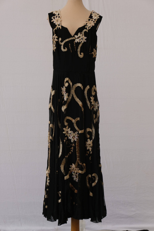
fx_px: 532
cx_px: 77
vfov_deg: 24.5
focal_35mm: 83
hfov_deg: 16.5
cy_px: 116
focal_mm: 55
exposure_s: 1/160
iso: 250
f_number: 6.4
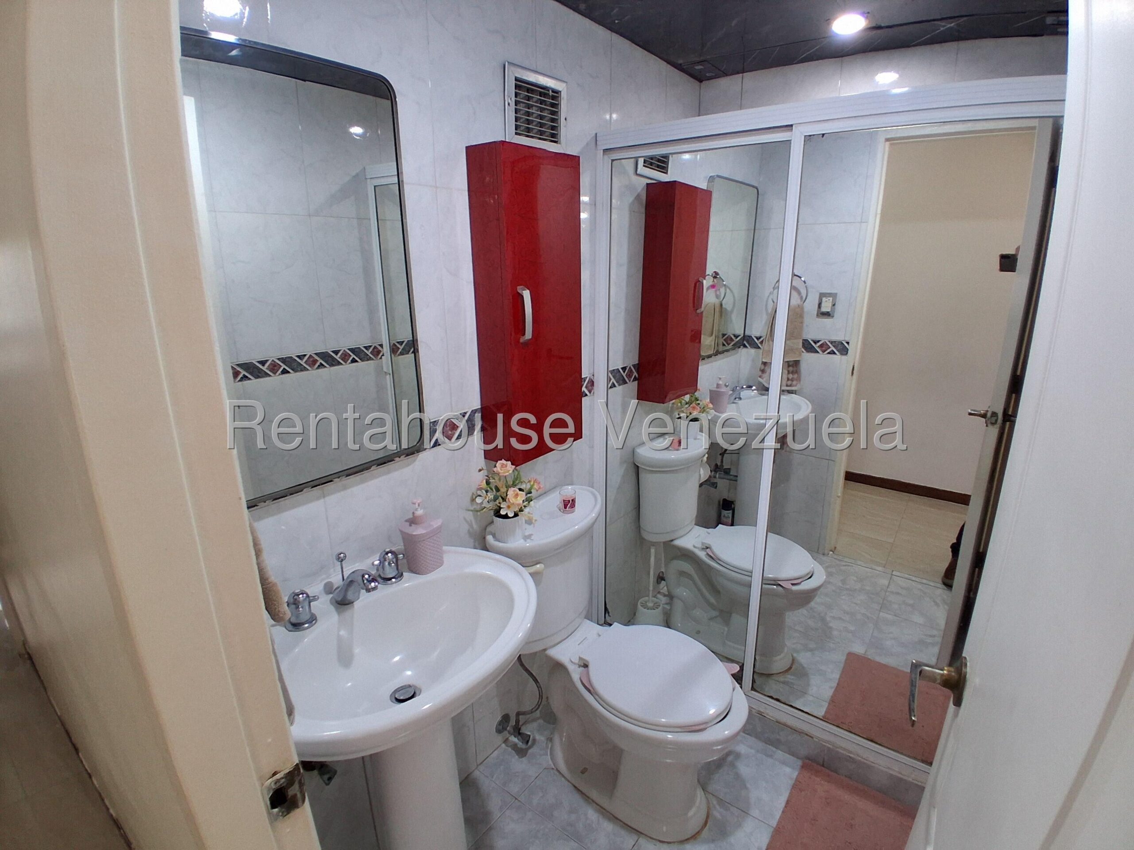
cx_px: 567
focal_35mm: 17
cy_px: 425
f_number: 2.2
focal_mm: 1.4
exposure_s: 1/40
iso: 200
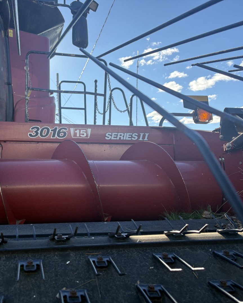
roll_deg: +0.4
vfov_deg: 52.8
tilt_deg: +3.9
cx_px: 72
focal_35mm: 34
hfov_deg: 42.5
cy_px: 151
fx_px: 306
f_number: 1.6
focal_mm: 5.96
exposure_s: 1/1517
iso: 64
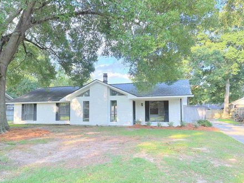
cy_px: 100
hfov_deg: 65.2
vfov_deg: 51.3
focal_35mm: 27
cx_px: 112
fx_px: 190
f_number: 1.78
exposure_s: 1/462
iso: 80
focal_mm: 6.86
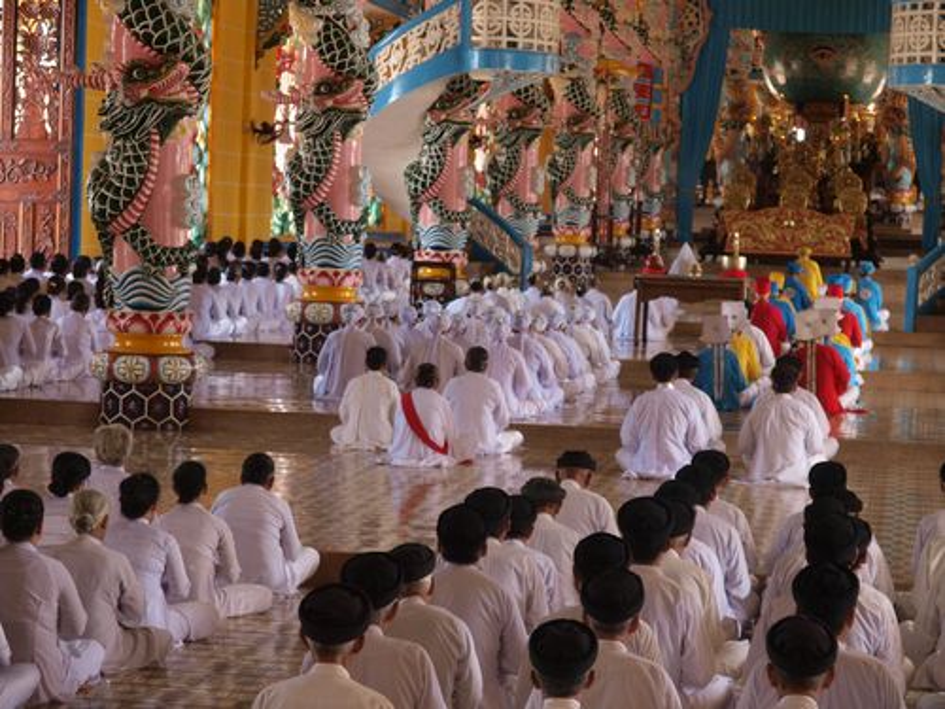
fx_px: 2948
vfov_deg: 13.7
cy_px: 354
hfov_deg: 18.2
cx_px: 472
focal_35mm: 108
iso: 400
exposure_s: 1/100
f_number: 3.5
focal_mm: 54
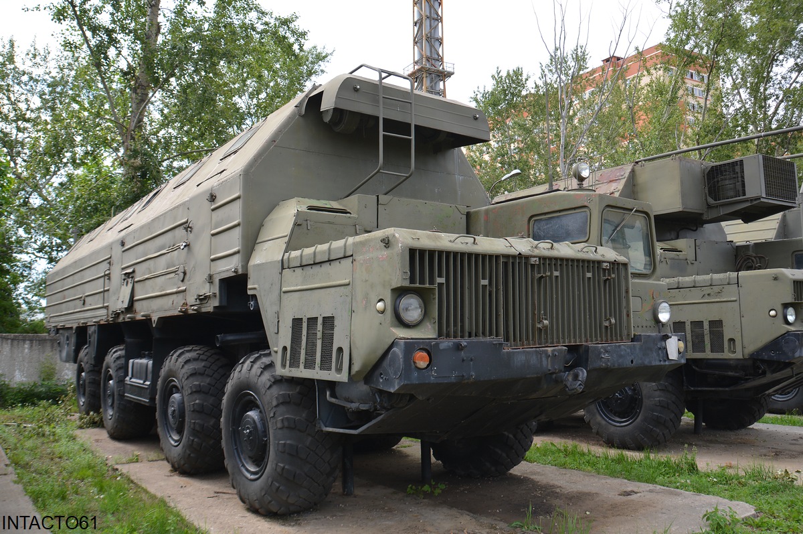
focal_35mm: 27
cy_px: 267
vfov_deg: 47.8
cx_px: 402
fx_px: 602
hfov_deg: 67.4
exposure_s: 1/200
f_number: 7.1
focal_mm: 18
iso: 200
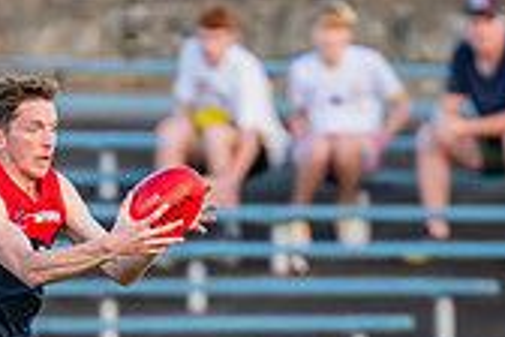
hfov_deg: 1.1
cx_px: 12
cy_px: 239
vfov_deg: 0.7
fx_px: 26230
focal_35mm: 1870
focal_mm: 420
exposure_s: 1/1250
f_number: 4
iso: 1400
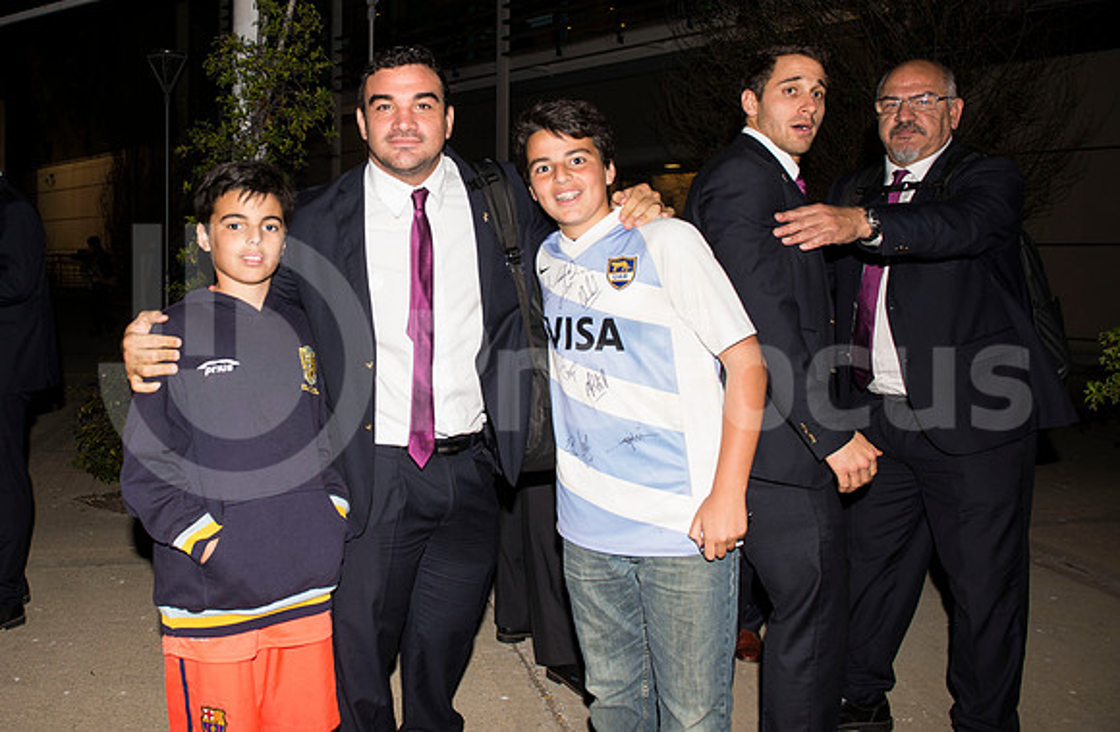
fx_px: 970
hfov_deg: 58.9
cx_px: 393
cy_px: 283
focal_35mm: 31
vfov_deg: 41.1
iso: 250
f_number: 6.3
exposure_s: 1/80
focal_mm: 24
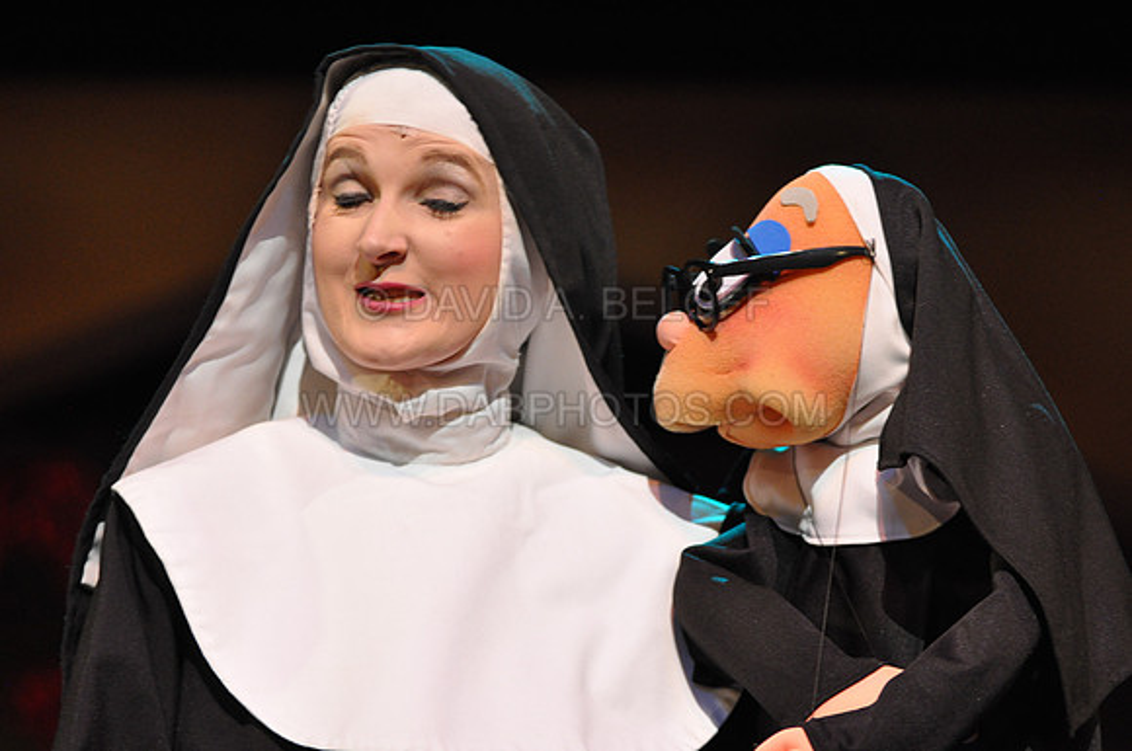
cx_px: 566
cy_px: 376
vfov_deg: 7.3
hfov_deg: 11.0
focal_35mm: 188
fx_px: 5888
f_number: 3.2
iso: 1600
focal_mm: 125
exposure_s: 1/400
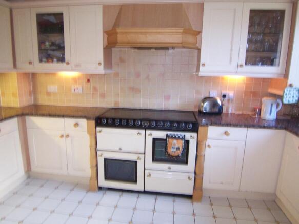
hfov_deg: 73.9
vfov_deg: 58.9
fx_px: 199
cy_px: 112
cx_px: 150
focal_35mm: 23
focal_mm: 3.8
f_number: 2.8
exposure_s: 1/30
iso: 200
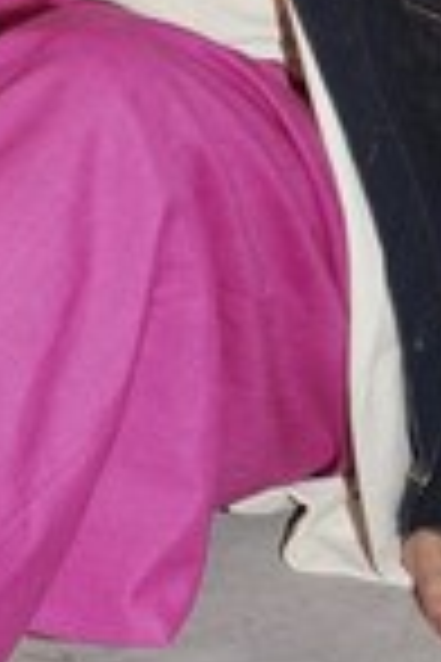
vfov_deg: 6.9
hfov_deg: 4.7
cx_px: -58
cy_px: -288
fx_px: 5383
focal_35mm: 293
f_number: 8
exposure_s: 1/125
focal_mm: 56
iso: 400
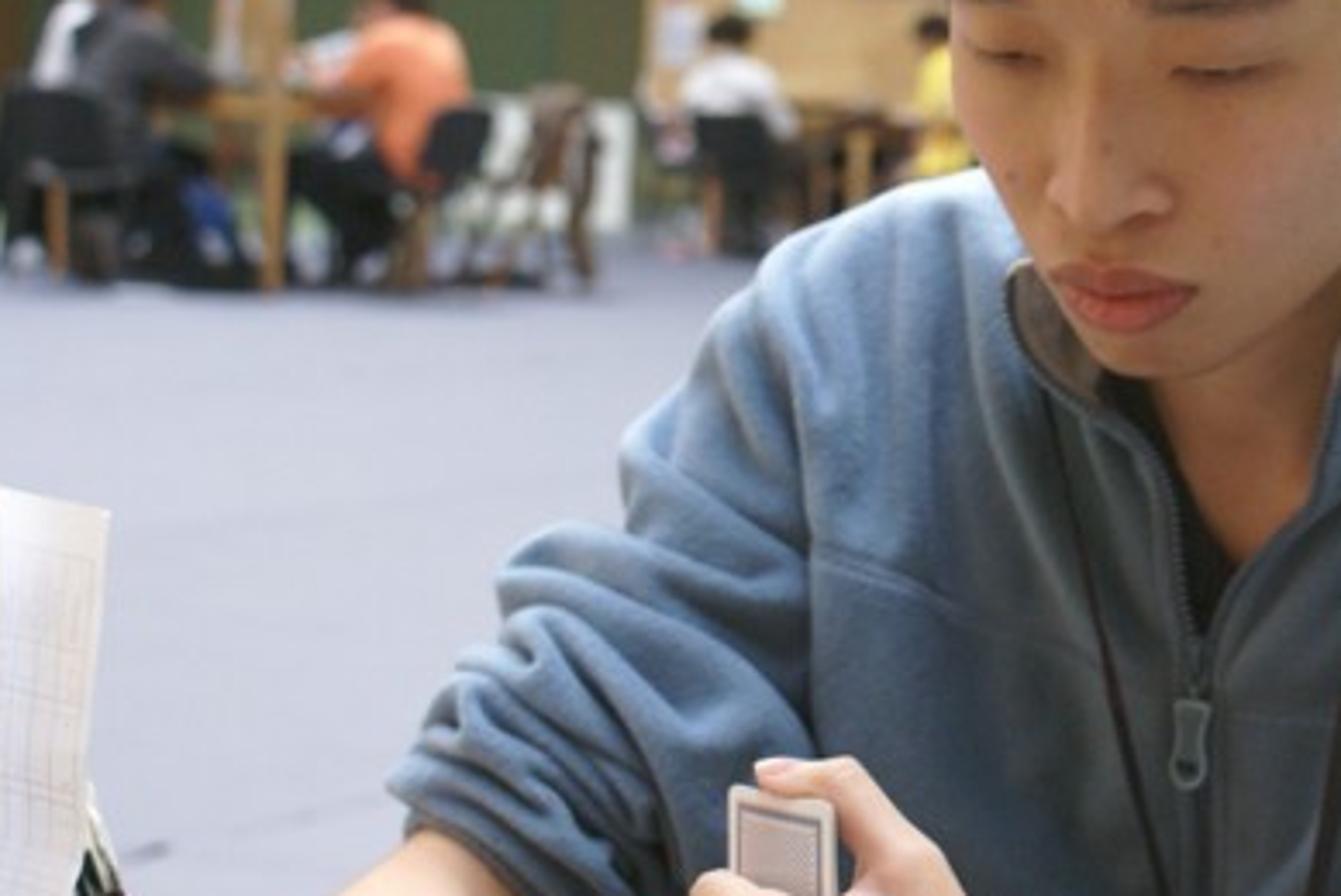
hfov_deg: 18.6
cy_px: 320
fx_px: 4026
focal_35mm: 108
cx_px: 1193
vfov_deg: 12.7
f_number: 5.6
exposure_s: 1/60
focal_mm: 40
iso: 640
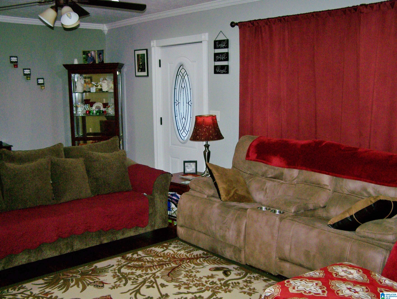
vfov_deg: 37.8
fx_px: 436
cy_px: 150
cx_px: 198
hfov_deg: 48.9
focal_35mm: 38
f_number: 2.8
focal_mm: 6.3
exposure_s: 1/60
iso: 160
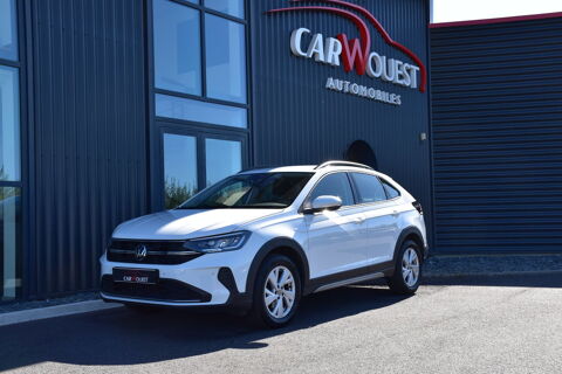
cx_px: 281
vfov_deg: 33.0
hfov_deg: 47.9
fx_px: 632
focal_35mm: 40
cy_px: 187
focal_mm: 27
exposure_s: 1/250
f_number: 10
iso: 400
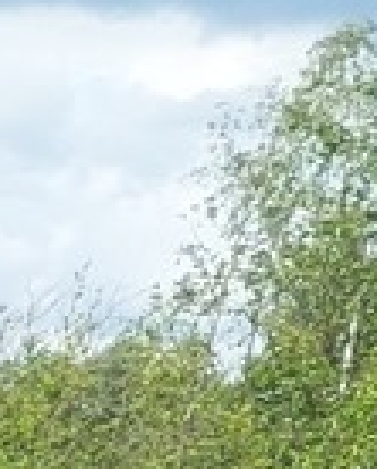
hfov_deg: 4.6
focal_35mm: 254
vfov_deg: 6.6
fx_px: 3531
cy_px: 1648
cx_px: -1827
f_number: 1.8
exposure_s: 1/1027
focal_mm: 5.23
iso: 40
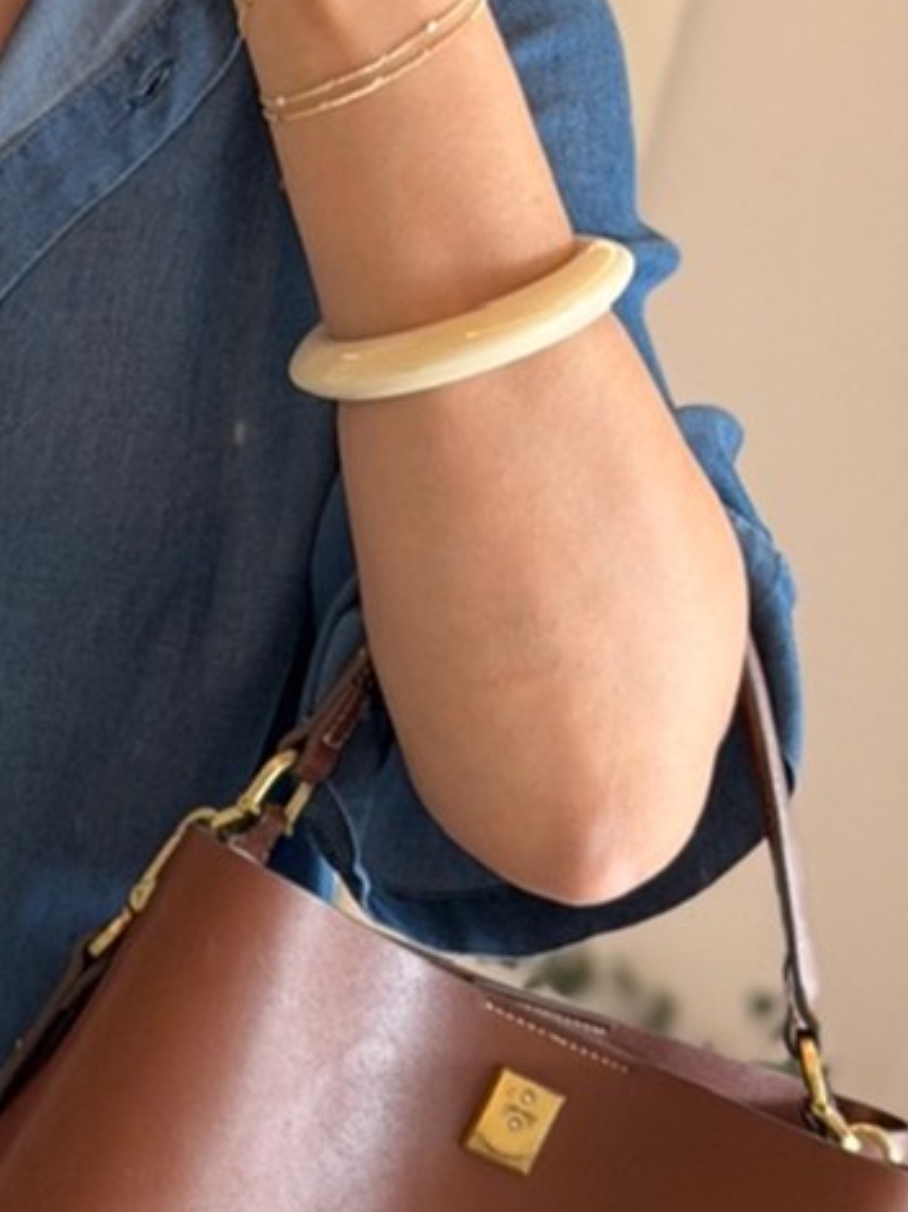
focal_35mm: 163
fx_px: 5703
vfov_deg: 11.9
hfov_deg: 8.9
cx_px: -502
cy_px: 1464
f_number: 1.78
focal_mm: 6.76
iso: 160
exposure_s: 1/60
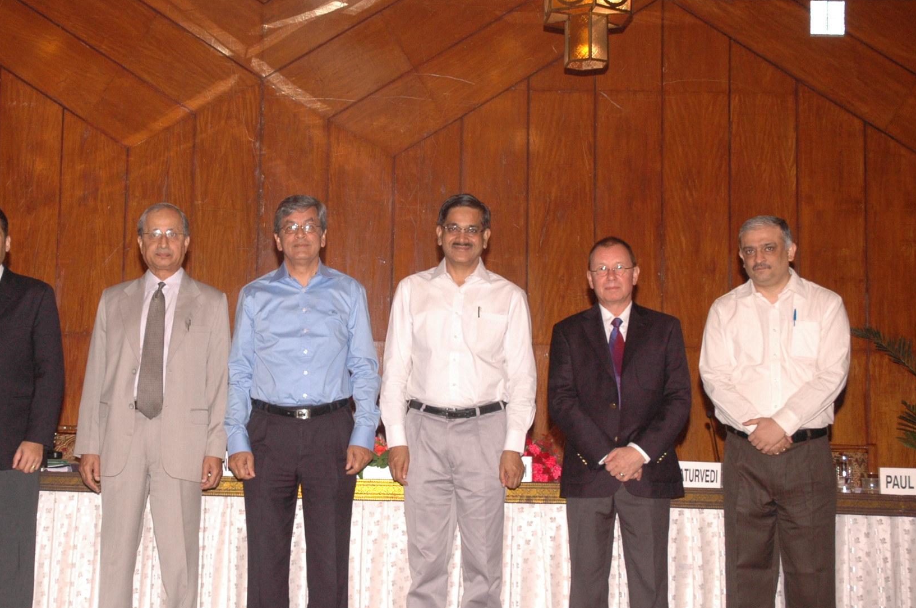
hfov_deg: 33.3
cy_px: 306
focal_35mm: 60
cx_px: 302
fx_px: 1517
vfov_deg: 22.7
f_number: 5.6
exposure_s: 1/125
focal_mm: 29
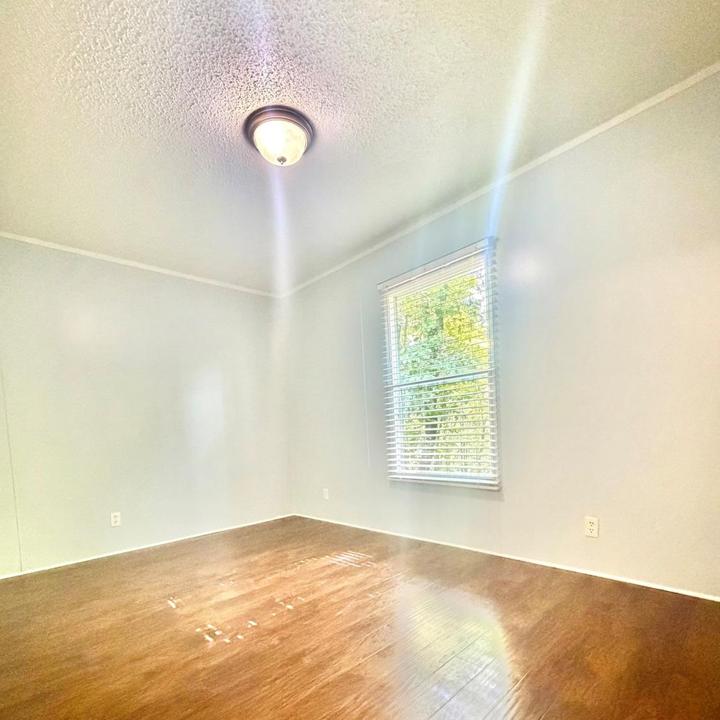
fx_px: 400
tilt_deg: -3.3
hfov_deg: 84.0
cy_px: 453
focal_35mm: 17
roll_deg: +3.4
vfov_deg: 82.3
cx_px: 358
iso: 1250
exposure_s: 1/60
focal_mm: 2.22
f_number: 2.2
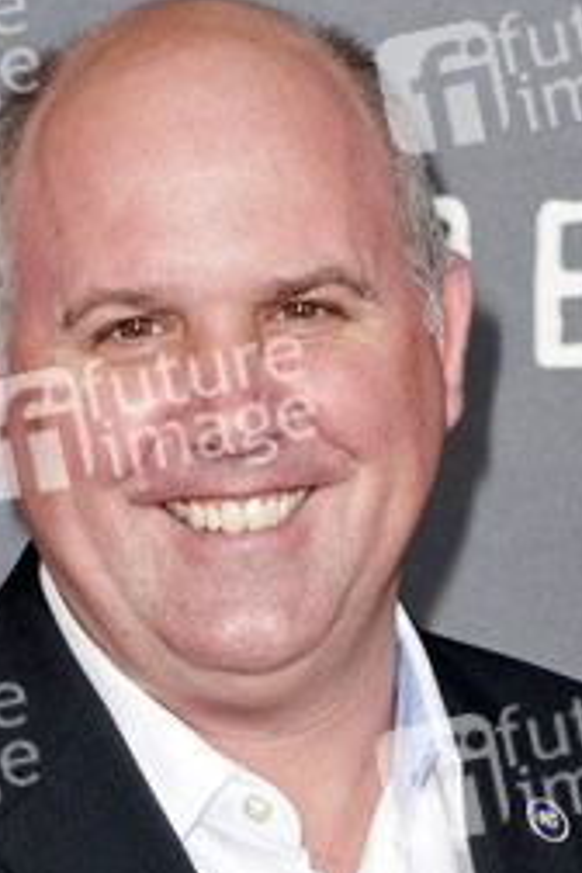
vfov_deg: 18.4
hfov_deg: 12.3
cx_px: 241
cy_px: 592
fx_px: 2692
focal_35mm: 111
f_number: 4.5
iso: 800
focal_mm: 70
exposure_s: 1/400
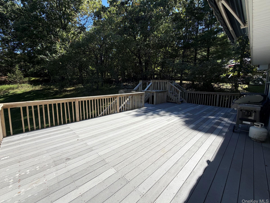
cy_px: 96
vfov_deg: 81.7
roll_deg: +0.1
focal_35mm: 15
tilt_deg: -5.1
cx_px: 126
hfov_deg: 98.0
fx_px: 117
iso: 32
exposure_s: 1/770
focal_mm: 2.22
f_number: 2.2
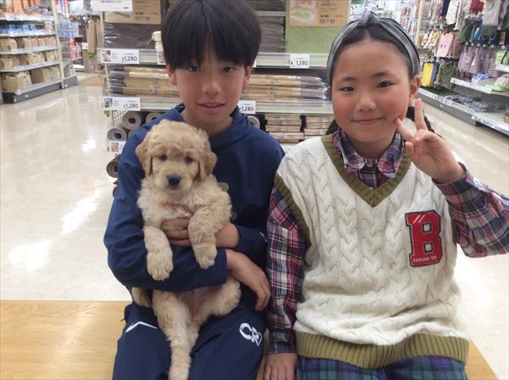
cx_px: 254
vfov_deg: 44.0
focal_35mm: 32
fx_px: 470
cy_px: 190
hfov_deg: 56.9
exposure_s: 1/24
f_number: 2.4
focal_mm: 3.3
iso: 50
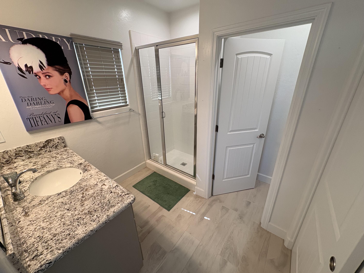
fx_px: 147
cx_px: 182
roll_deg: +1.5
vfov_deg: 85.7
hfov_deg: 102.1
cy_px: 136
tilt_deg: -20.3
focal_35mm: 14
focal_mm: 2.22
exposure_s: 1/120
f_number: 2.2
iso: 160
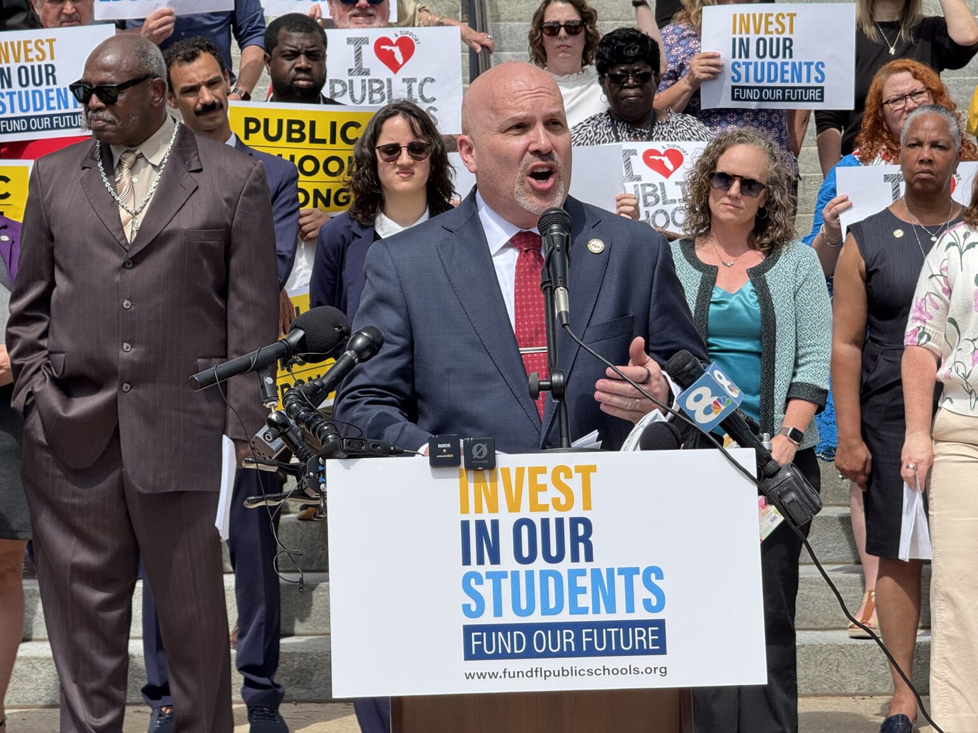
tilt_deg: -1.7
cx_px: 489
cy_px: 366
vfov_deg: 12.3
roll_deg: +0.5
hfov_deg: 16.4
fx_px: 3390
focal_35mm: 120
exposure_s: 1/1689
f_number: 2.8
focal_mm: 15.66
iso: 50
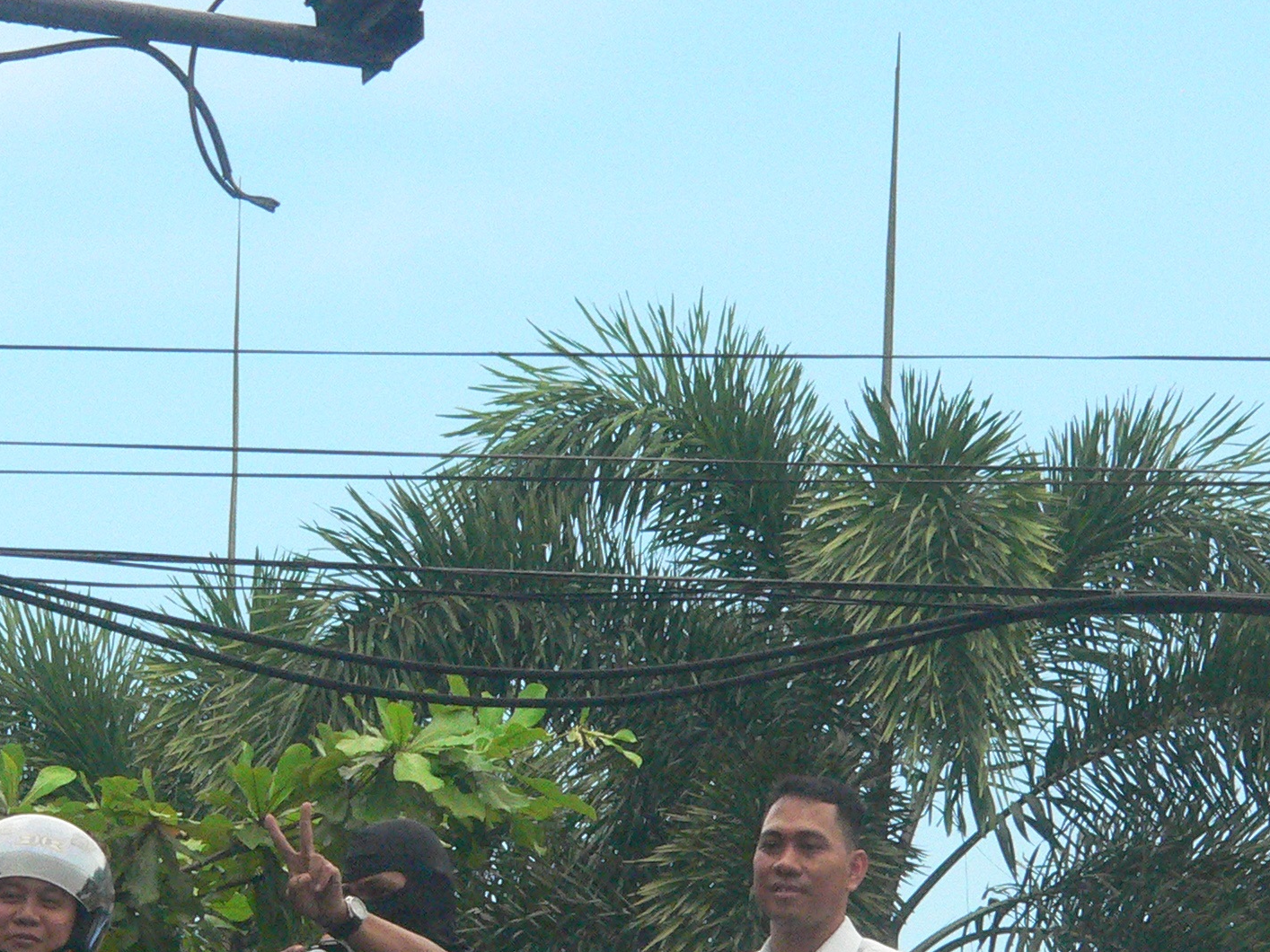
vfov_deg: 4.9
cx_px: 530
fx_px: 11225
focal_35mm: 306
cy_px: 804
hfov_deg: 6.5
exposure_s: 1/800
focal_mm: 28.1
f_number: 5.6
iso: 400
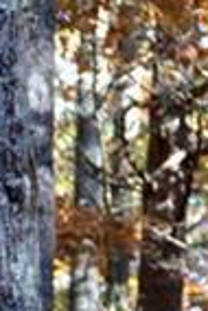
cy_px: 707
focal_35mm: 411
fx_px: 3553
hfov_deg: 3.3
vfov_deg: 4.9
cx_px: -291
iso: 400
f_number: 5
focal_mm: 38
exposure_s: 1/100
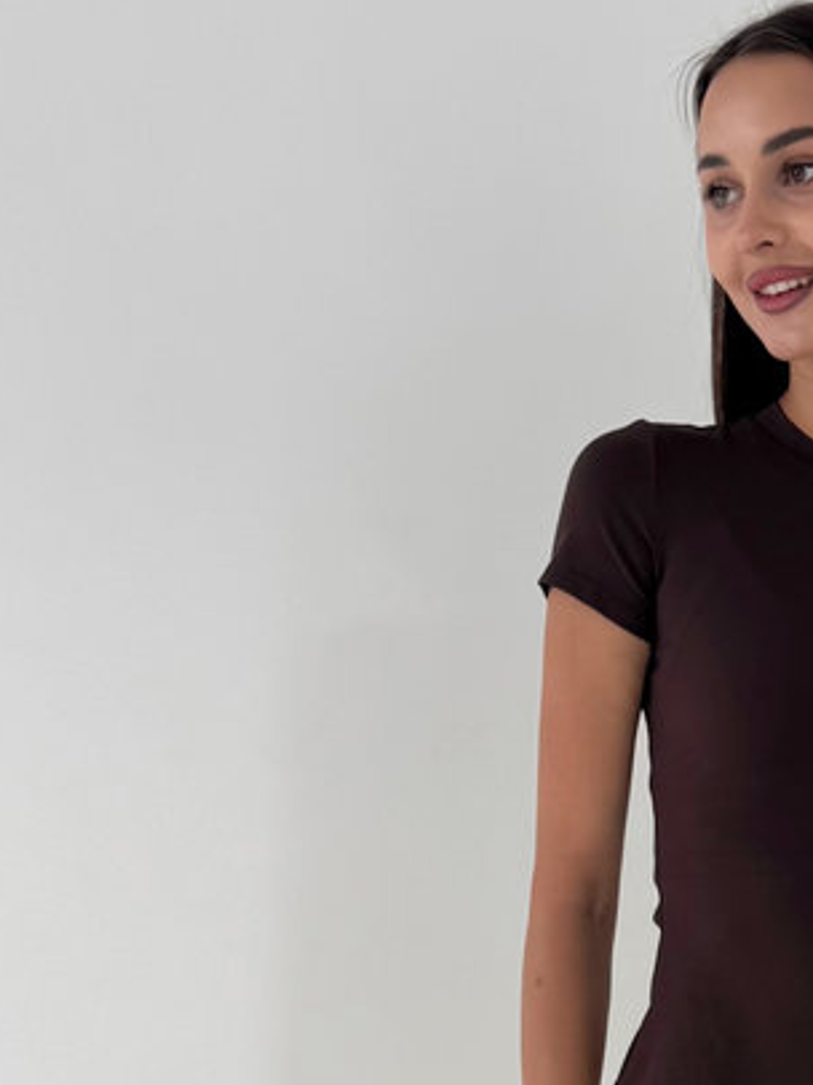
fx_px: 2226
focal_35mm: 71
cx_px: 821
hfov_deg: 20.0
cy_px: 1277
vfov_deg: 24.9
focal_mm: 6.76
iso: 64
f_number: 1.78
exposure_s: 1/121
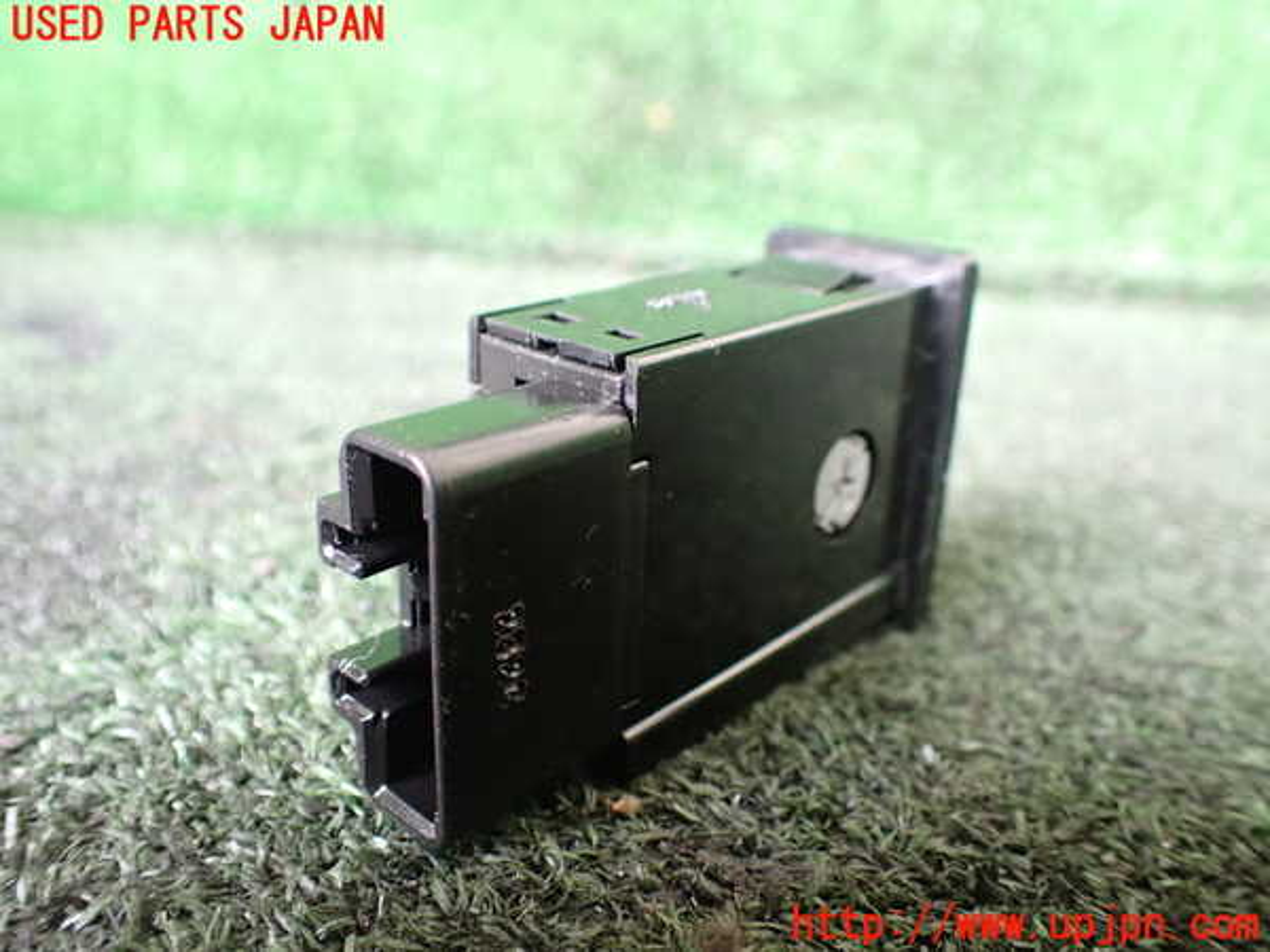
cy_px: 476
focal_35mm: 30
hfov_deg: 60.0
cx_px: 635
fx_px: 1101
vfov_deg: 46.8
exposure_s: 1/50
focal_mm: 5.4
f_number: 2.3
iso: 800
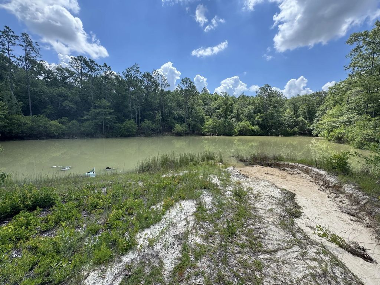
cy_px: 142
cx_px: 190
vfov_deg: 85.7
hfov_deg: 102.1
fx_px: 154
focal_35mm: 14
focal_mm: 2.22
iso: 40
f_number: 2.2
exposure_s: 1/600
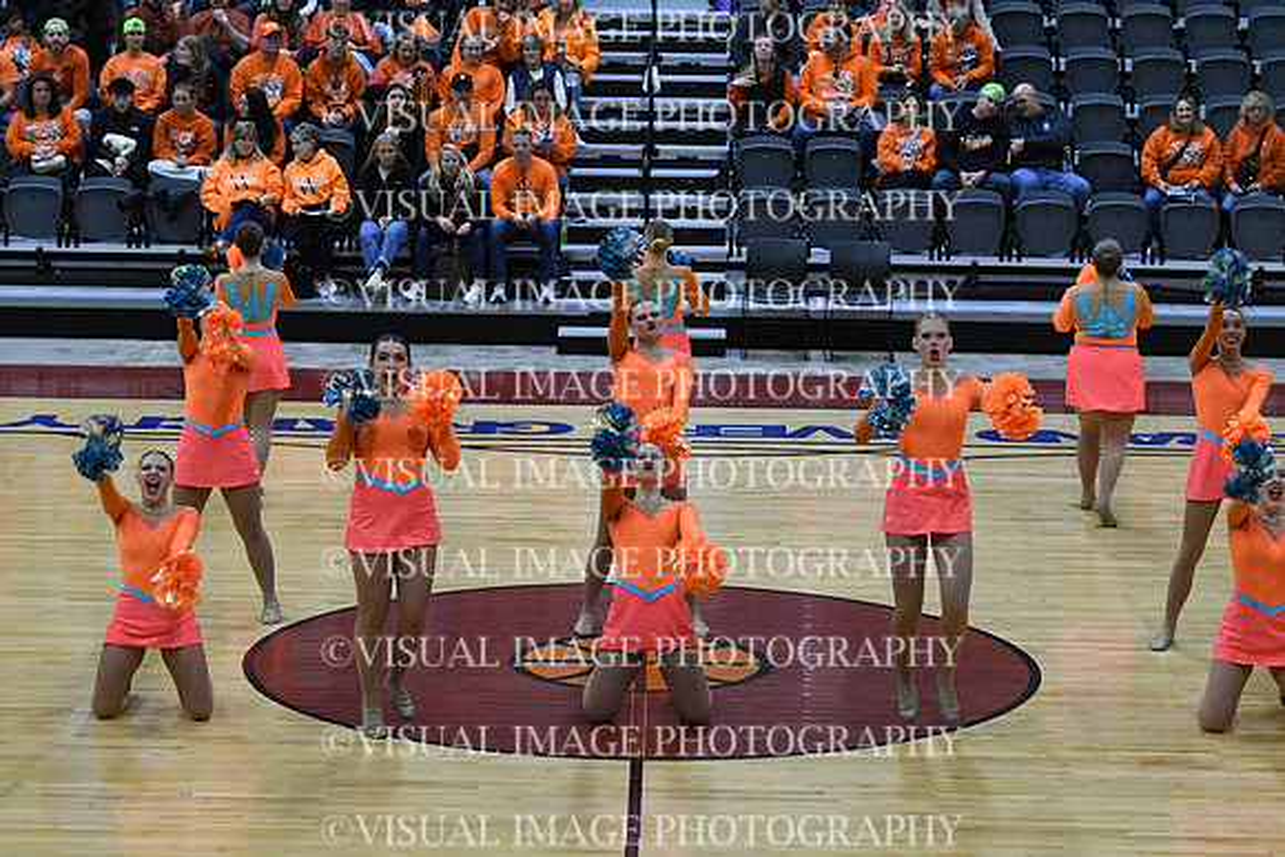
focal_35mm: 105
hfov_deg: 19.5
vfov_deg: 13.0
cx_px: 642
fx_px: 3749
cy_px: 428
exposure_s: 1/500
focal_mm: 70
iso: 4000
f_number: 4
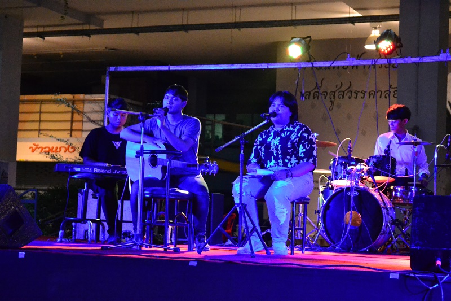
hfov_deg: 24.6
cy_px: 150
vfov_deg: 16.5
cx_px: 226
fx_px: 1033
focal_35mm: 82
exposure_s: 1/60
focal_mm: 55
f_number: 5.6
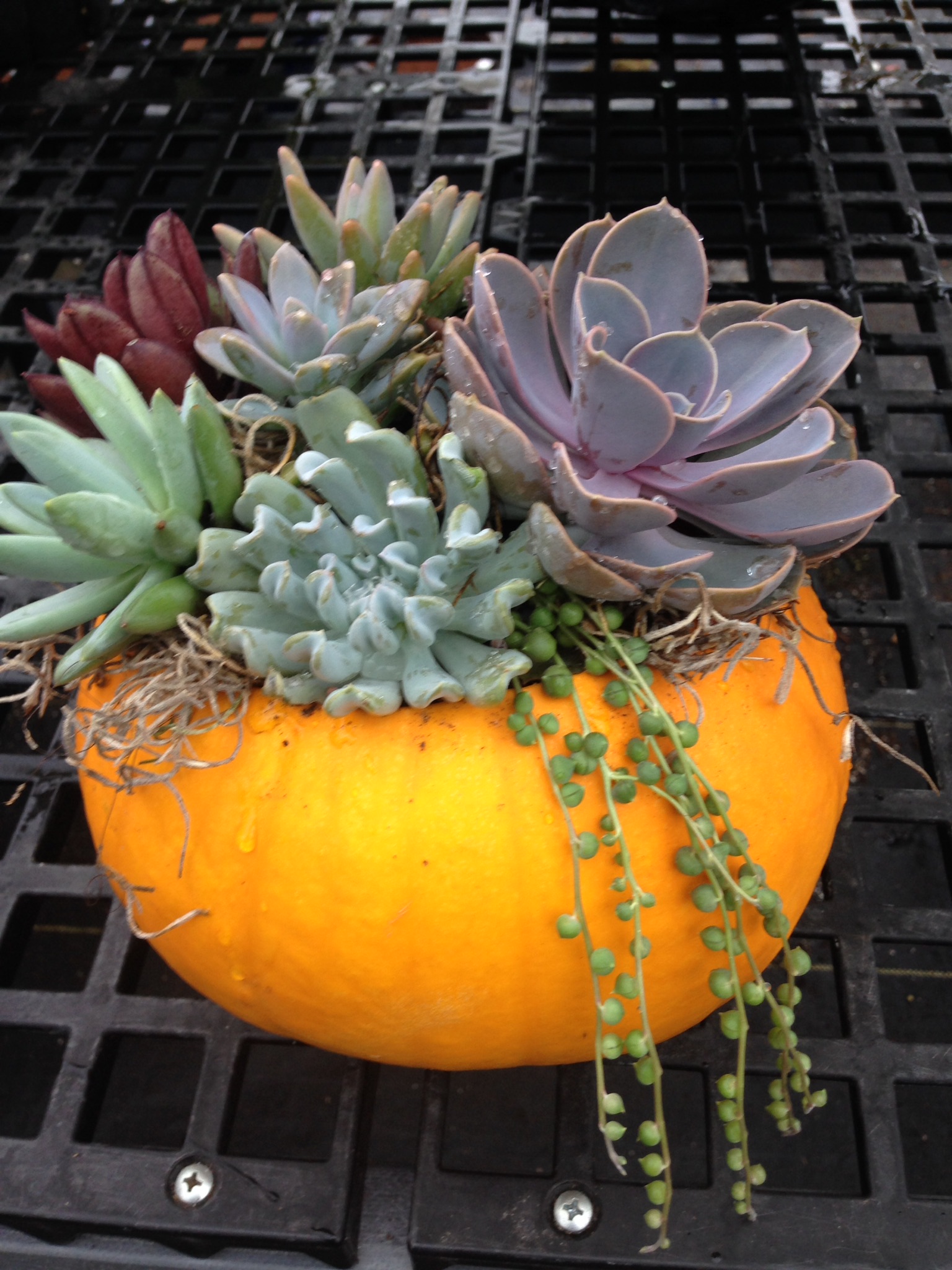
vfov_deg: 55.4
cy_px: 635
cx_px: 476
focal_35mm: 33
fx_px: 1210
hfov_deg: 42.9
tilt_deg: -50.5
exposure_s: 1/20
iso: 50
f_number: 2.4
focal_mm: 4.12
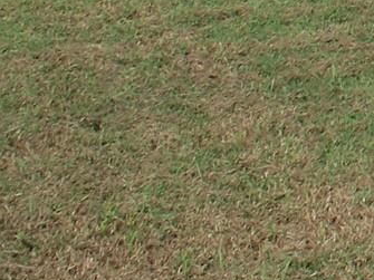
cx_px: 1053
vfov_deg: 6.2
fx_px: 2376
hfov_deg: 8.0
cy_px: -564
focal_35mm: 220
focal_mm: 7.54
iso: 64
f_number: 5
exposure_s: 1/500
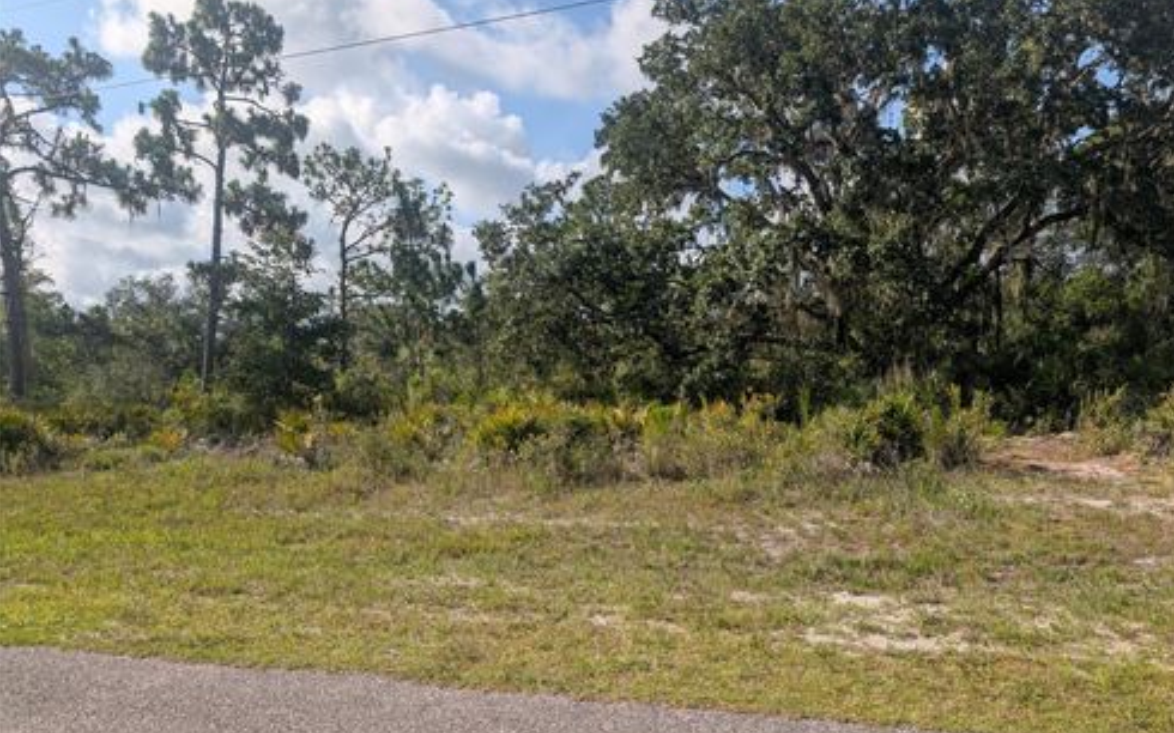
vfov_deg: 47.4
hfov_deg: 70.4
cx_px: 597
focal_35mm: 26
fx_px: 832
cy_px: 424
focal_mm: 6.9
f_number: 1.68
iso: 20
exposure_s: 1/1232
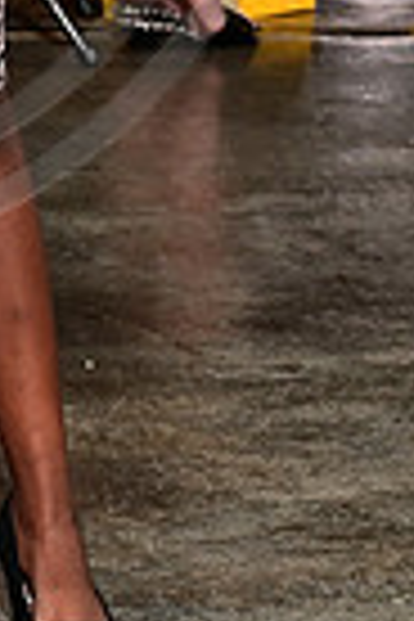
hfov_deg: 4.1
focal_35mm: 329
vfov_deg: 6.2
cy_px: -320
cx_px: -261
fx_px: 5675
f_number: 6.3
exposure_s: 1/160
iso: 1000
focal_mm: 78
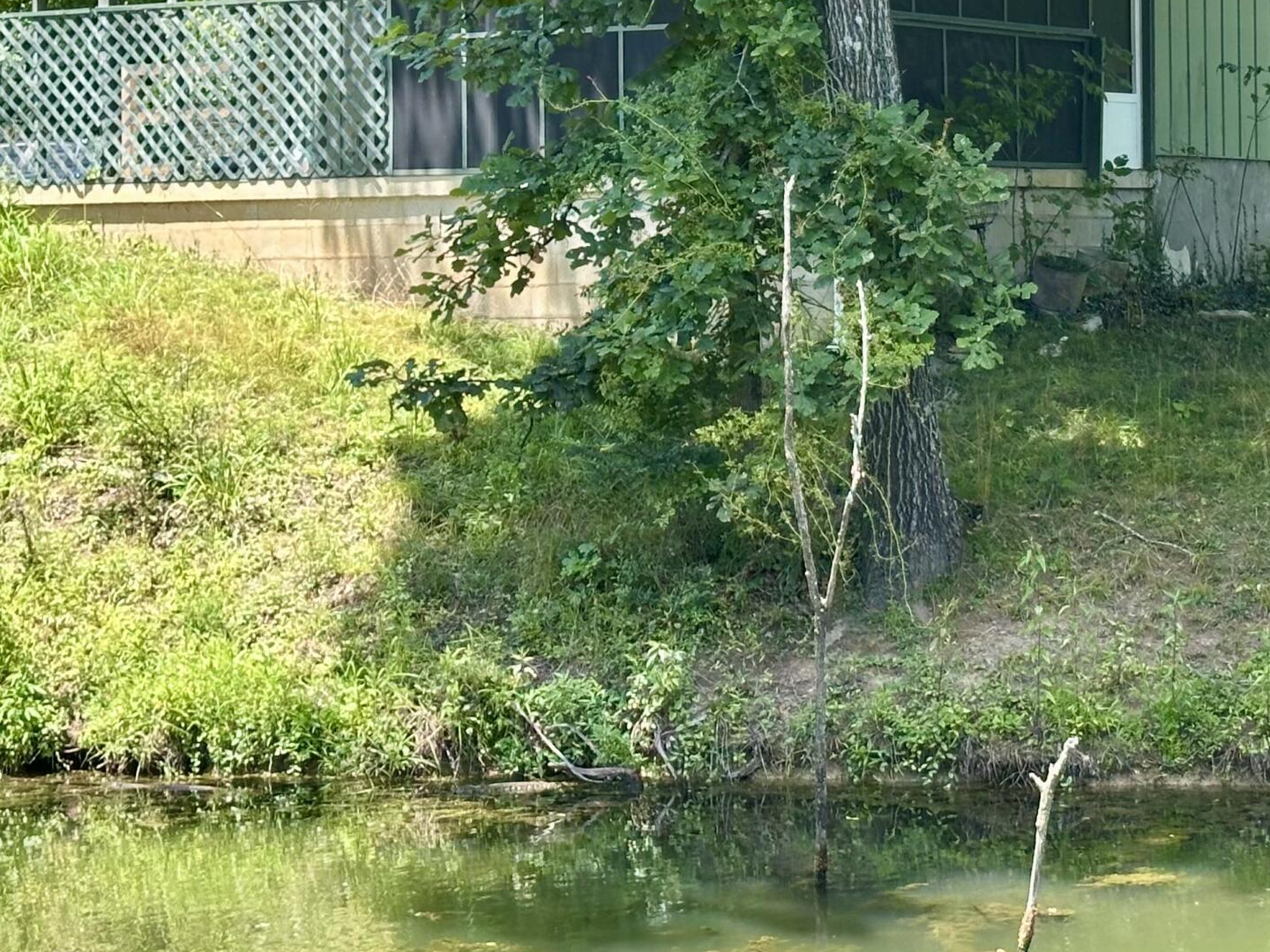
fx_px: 3669
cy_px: 161
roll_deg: +0.6
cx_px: 992
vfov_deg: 14.7
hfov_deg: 19.5
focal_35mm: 100
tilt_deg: +2.1
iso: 64
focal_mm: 6.86
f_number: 1.78
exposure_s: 1/463
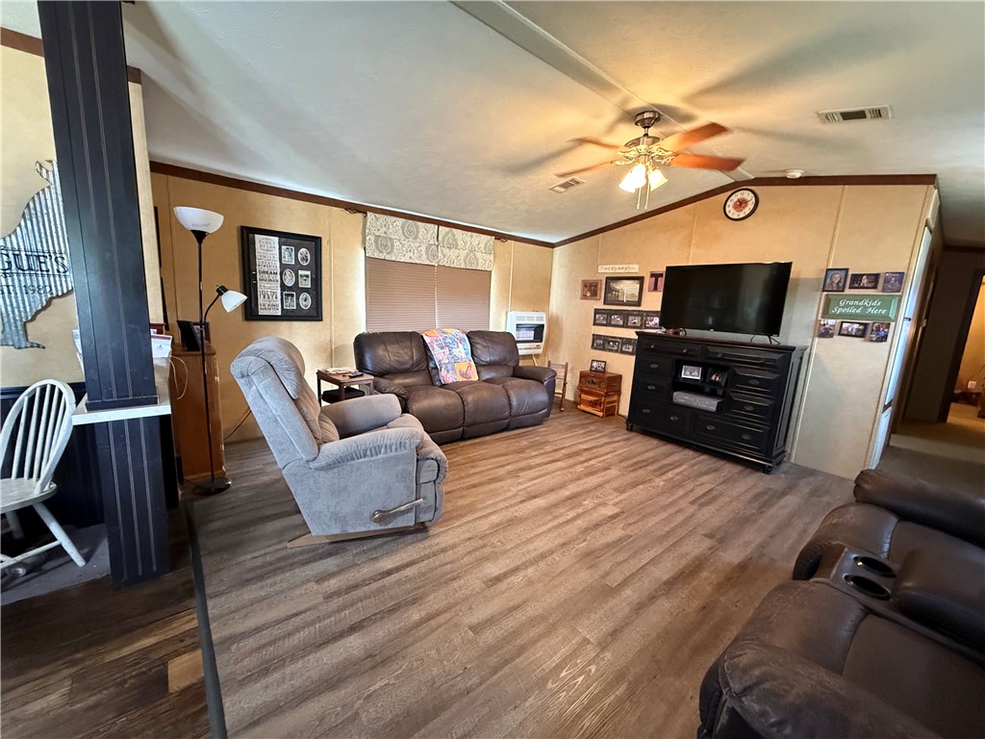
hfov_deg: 102.1
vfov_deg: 85.7
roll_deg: -3.1
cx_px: 492
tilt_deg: -10.4
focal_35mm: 14
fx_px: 398
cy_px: 370
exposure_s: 1/40
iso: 1250
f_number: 2.2
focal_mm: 2.22
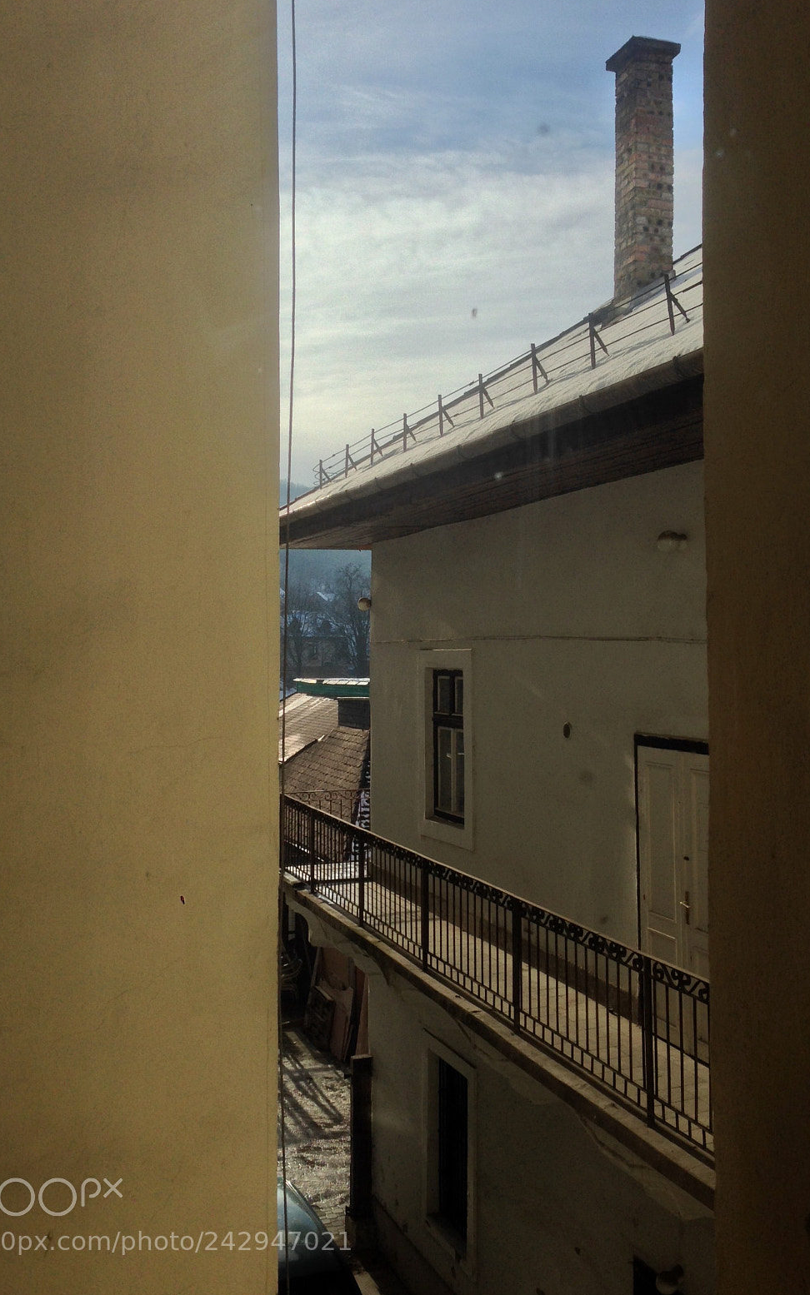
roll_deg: -0.8
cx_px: 416
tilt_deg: +2.8
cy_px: 640
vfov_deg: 54.0
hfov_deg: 35.3
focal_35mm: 36
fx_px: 1271
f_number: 2.4
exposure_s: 1/1748
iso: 50
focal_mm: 4.12
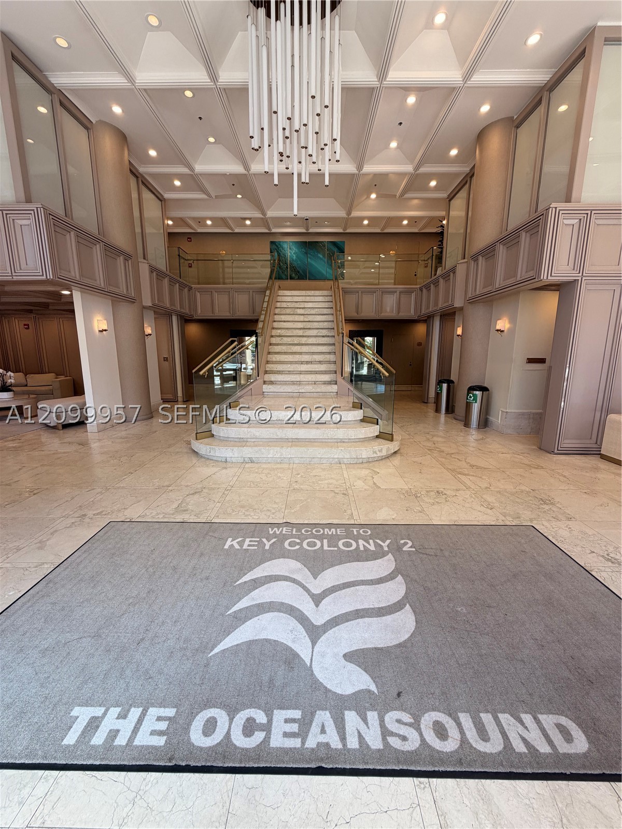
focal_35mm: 14
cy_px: 414
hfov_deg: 85.7
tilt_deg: -10.3
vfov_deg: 102.1
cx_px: 311
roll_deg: +0.2
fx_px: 335
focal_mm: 2.22
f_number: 2.2
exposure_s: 1/120
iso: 80
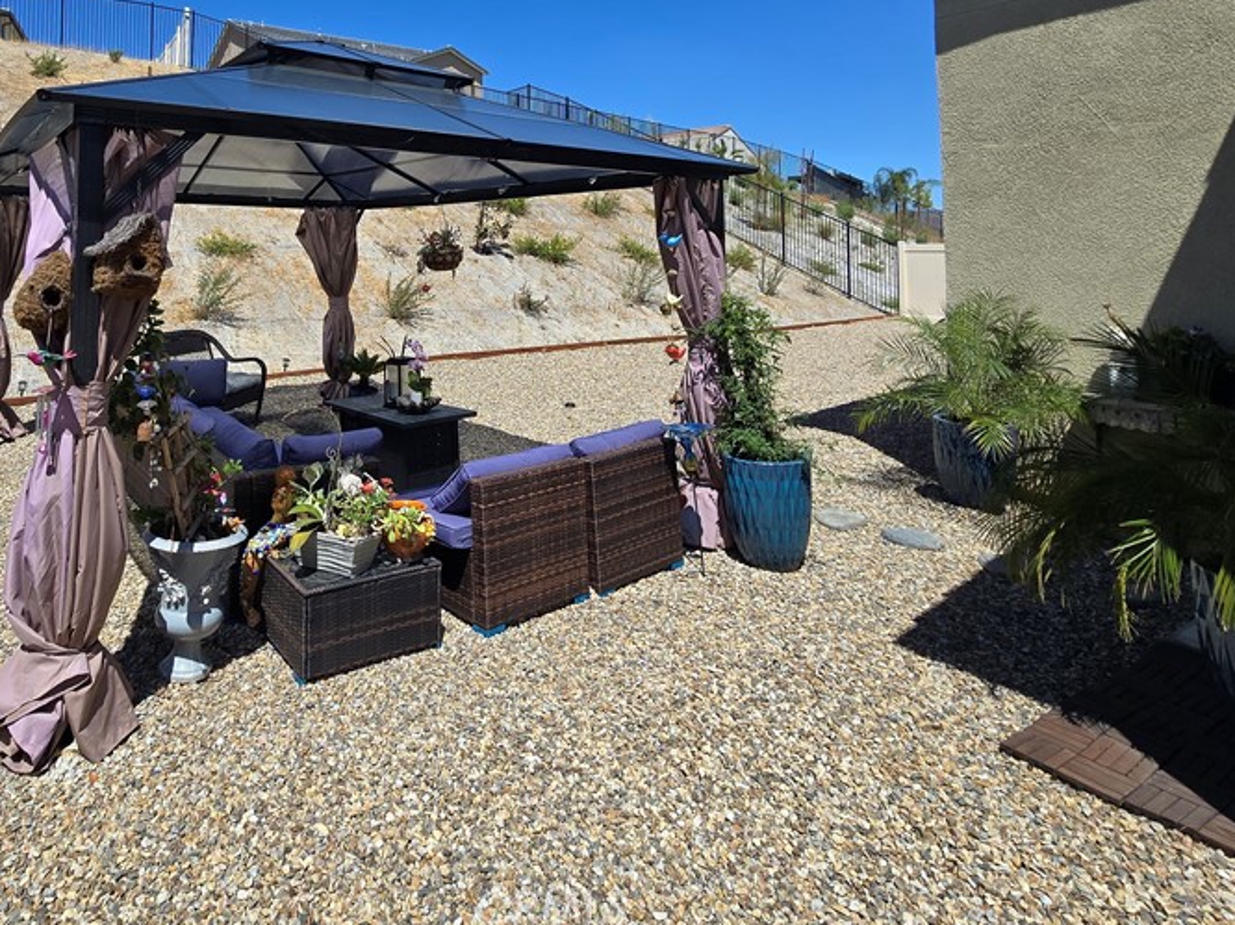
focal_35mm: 20
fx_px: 713
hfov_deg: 79.1
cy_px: 222
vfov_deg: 61.9
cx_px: 414
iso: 50
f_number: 2.2
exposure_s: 1/2782
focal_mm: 2.2
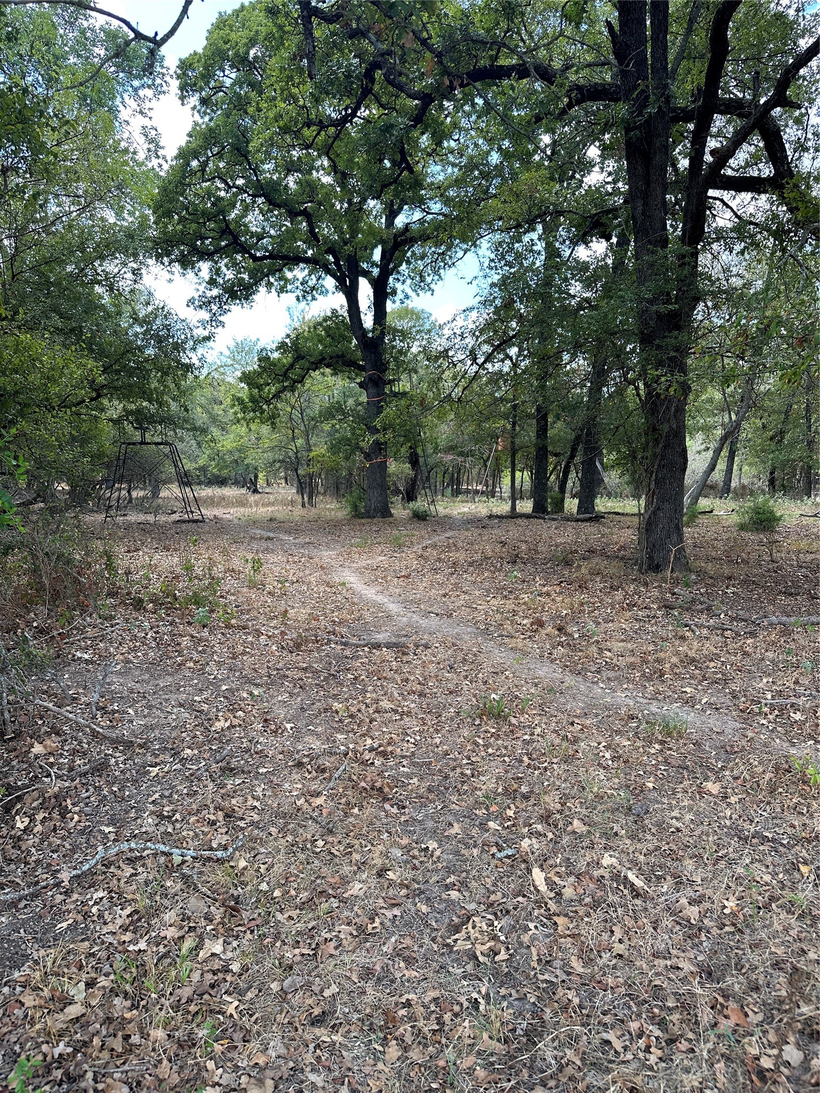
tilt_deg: -5.1
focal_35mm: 24
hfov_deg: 56.8
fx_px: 758
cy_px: 546
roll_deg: -0.6
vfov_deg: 71.6
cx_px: 410
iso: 80
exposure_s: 1/469
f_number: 1.78
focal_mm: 6.86
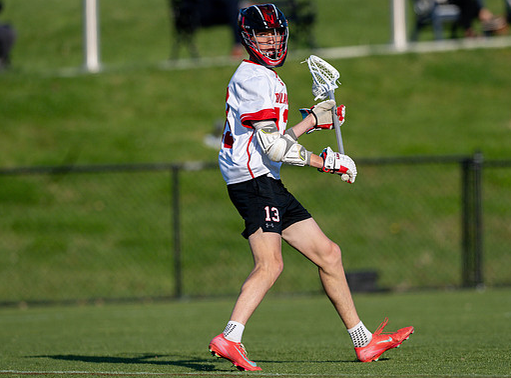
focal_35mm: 560
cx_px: 273
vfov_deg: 2.6
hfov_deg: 3.6
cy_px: 183
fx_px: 8220
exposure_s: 1/4000
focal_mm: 400
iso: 320
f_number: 4
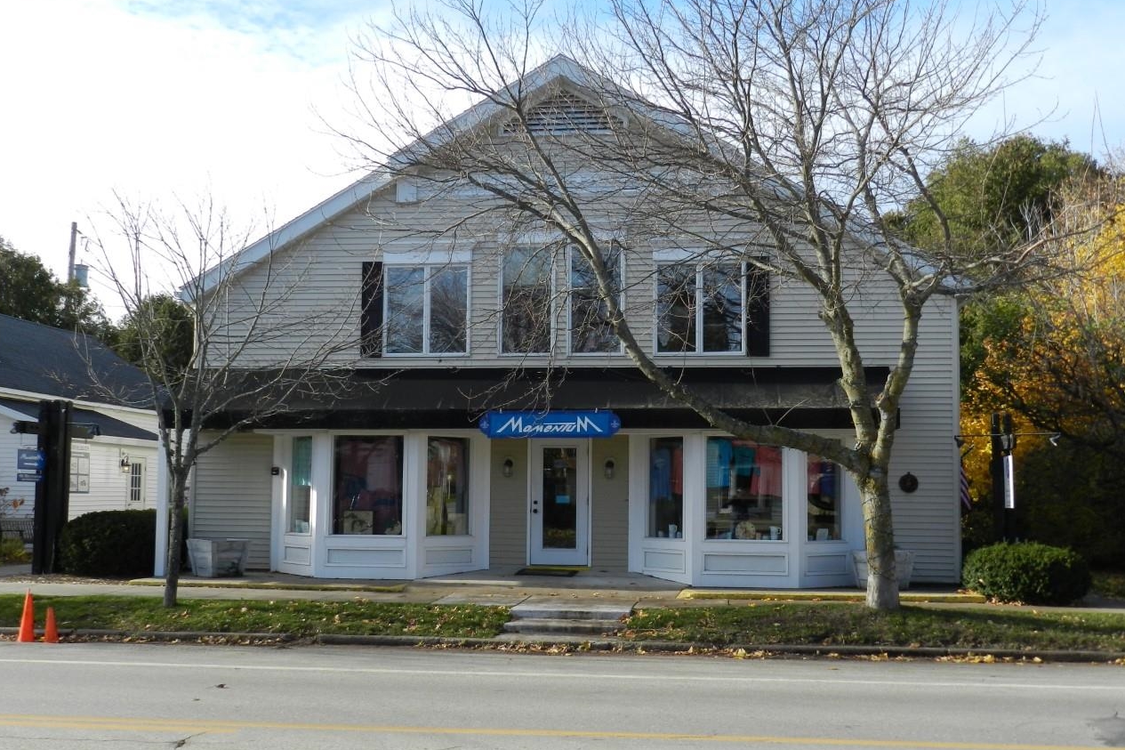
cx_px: 561
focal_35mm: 40
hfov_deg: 48.5
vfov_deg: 33.4
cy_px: 399
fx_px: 1250
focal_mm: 6.7
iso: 160
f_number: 4
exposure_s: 1/640
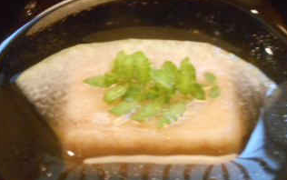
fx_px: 689
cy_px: 84
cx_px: 170
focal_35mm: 88
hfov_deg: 23.5
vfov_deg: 14.9
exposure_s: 1/3
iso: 800
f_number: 3.9
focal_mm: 7.2
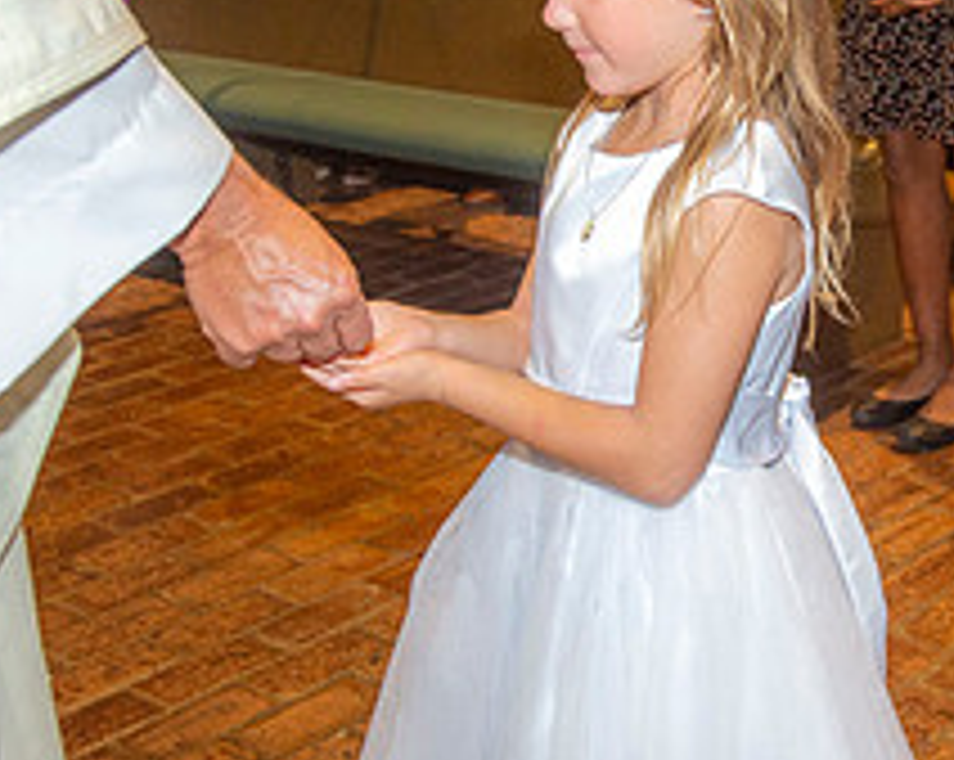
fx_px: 2030
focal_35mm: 72
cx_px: 770
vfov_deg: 21.1
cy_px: 261
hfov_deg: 26.0
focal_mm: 28
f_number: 5.6
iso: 1600
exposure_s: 1/200
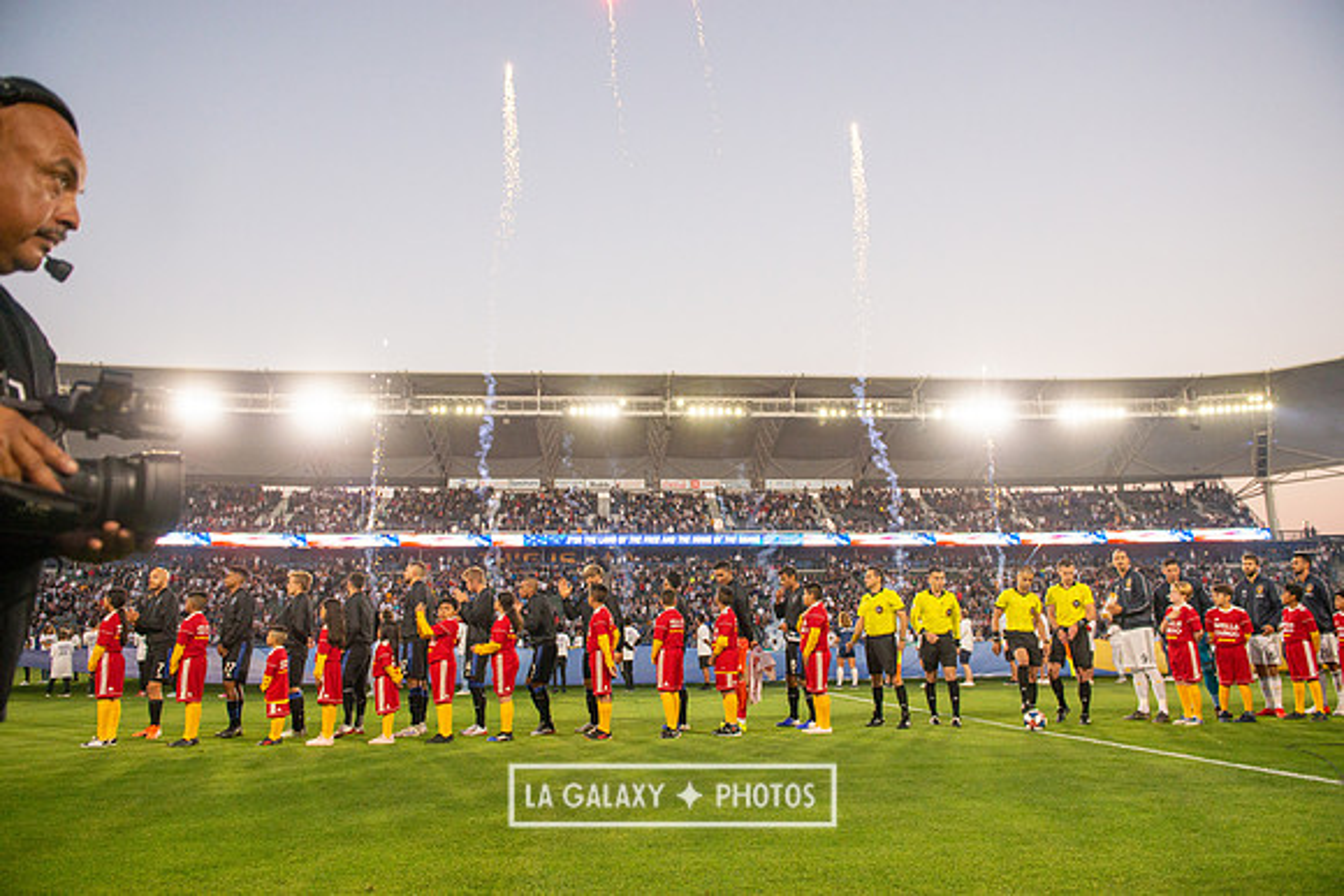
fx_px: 896
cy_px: 448
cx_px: 672
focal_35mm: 24
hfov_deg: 73.7
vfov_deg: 53.2
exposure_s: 1/1000
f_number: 4
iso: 640
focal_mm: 24
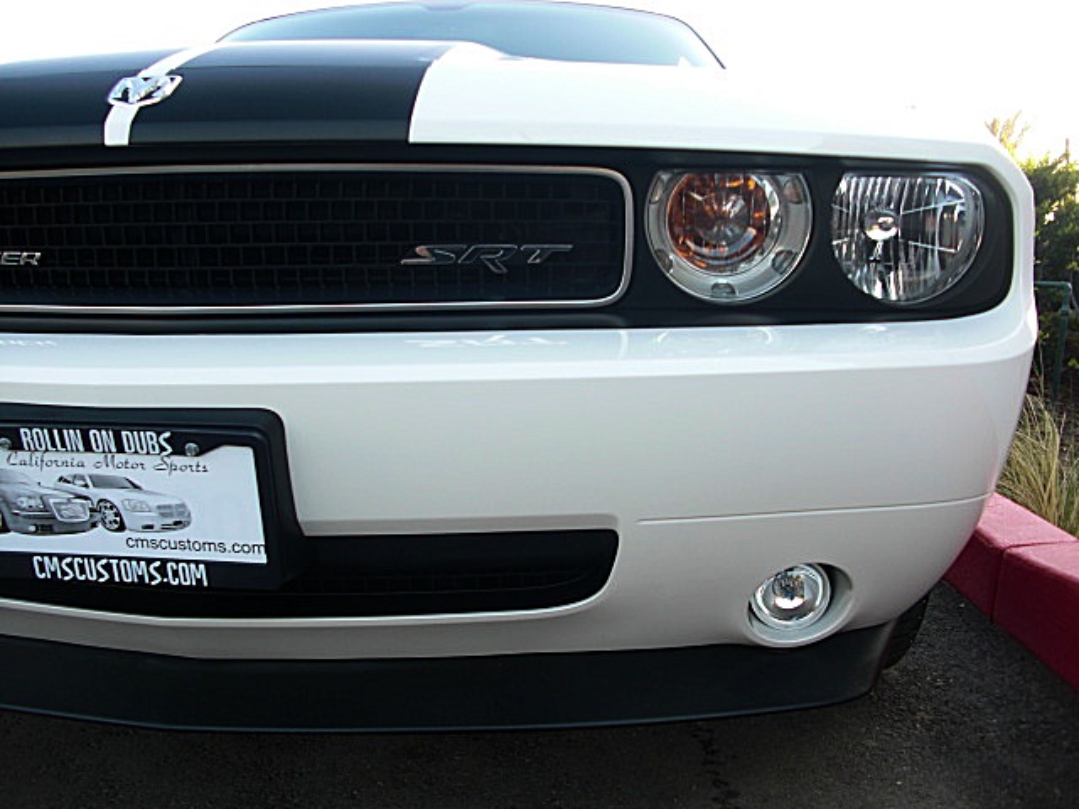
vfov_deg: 39.7
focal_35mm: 36
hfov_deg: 51.4
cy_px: 404
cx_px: 540
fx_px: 1122
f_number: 2.8
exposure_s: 1/100
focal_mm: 6.3
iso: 50
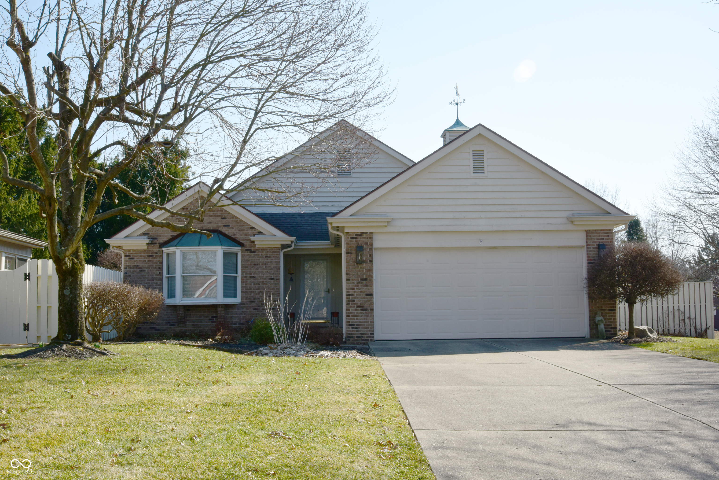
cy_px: 240
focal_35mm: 42
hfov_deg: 46.4
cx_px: 360
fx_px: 839
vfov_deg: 31.9
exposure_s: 1/125
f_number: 20
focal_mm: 42
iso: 400
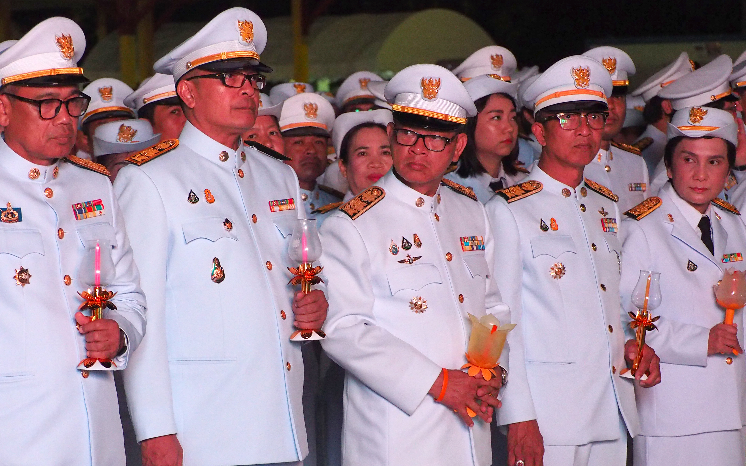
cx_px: 330
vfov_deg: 8.8
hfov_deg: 14.0
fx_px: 3029
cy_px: 307
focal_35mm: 149
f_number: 4.6
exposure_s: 1/100
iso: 3200
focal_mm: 62
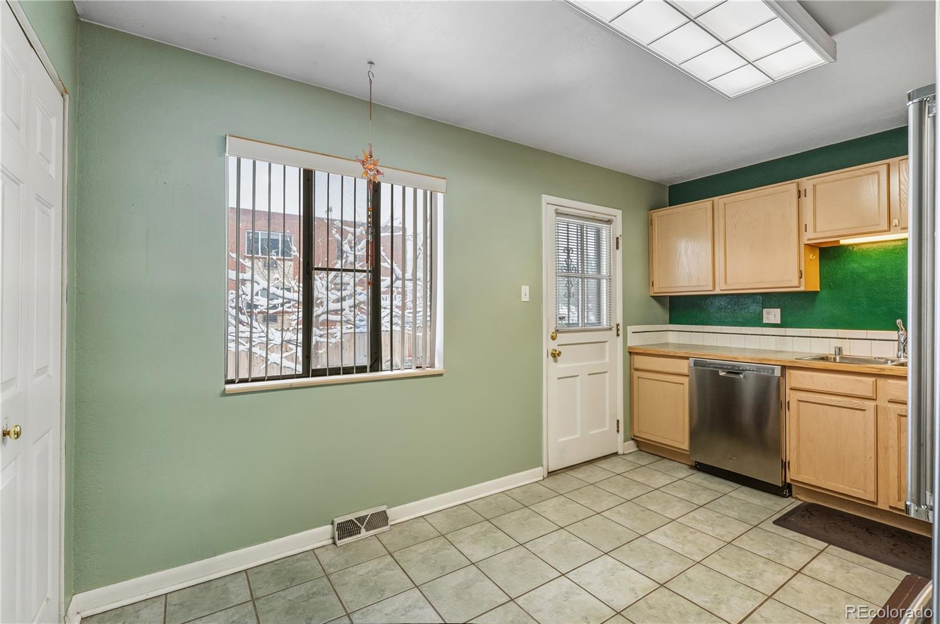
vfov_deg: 73.6
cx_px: 470
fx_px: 417
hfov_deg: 96.8
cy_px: 312
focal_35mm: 16
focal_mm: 16
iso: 400
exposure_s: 1/250
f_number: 8
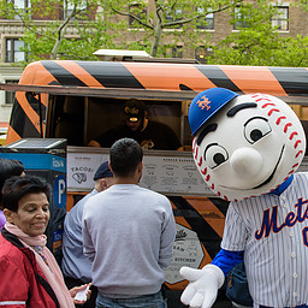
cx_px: 284
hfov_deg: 31.1
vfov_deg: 32.7
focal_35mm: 52
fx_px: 523
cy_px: 176
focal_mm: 27
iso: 200
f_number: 4
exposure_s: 1/250
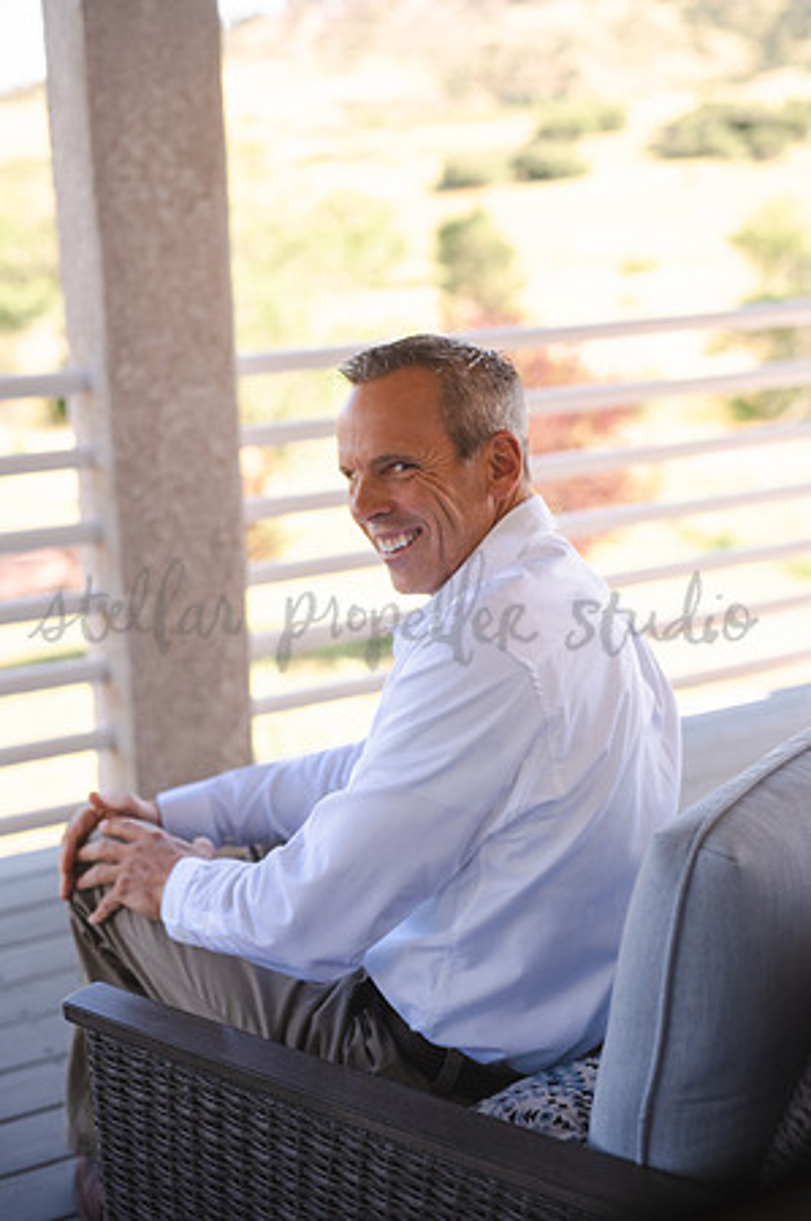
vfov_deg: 39.6
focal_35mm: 50
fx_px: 1693
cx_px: 406
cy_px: 610
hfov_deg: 26.9
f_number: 2.8
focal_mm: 50
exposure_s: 1/320
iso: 125
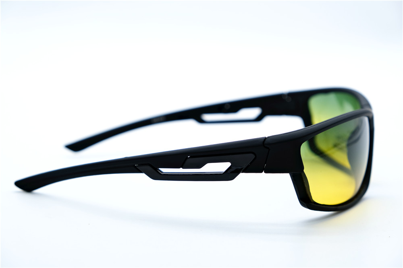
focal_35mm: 79
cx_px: 202
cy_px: 134
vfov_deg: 17.3
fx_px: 884
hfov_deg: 25.7
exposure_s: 1/240
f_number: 5.6
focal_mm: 52.7
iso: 320
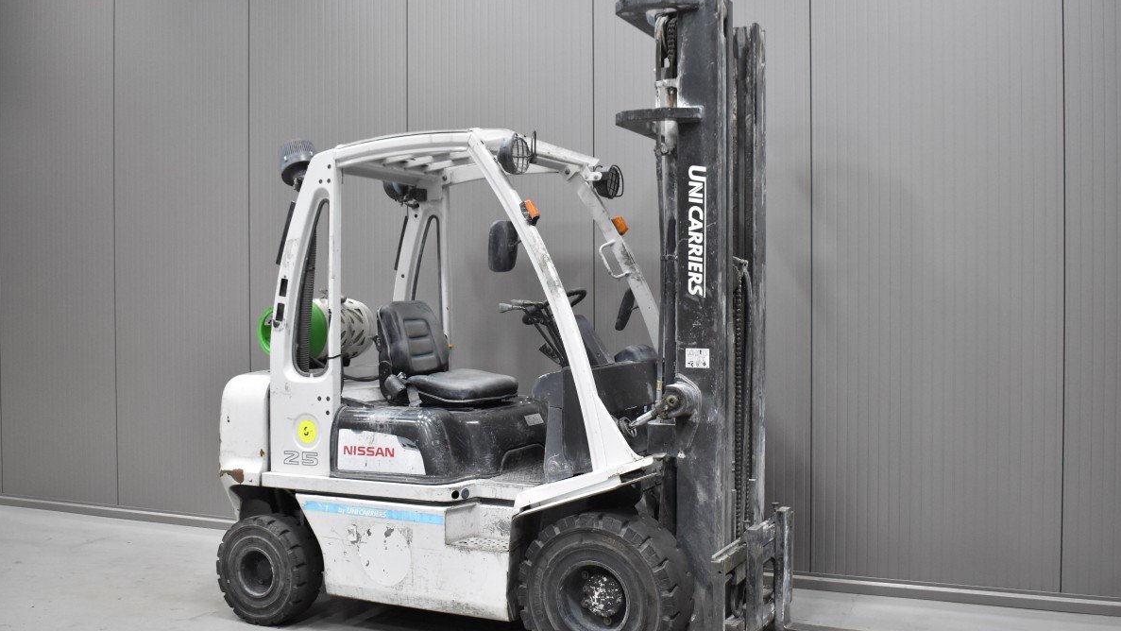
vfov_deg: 32.4
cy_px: 344
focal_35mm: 37
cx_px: 564
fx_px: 1086
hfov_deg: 54.6
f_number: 4
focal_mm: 23
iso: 1600
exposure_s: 1/60
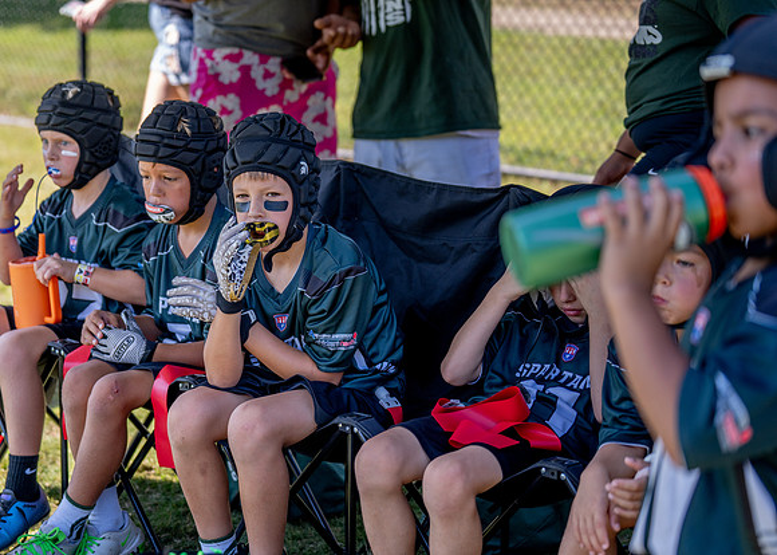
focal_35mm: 83
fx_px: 1841
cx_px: 304
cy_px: 241
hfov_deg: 23.8
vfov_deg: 17.1
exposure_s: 1/1000
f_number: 2.8
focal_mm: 70
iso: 250
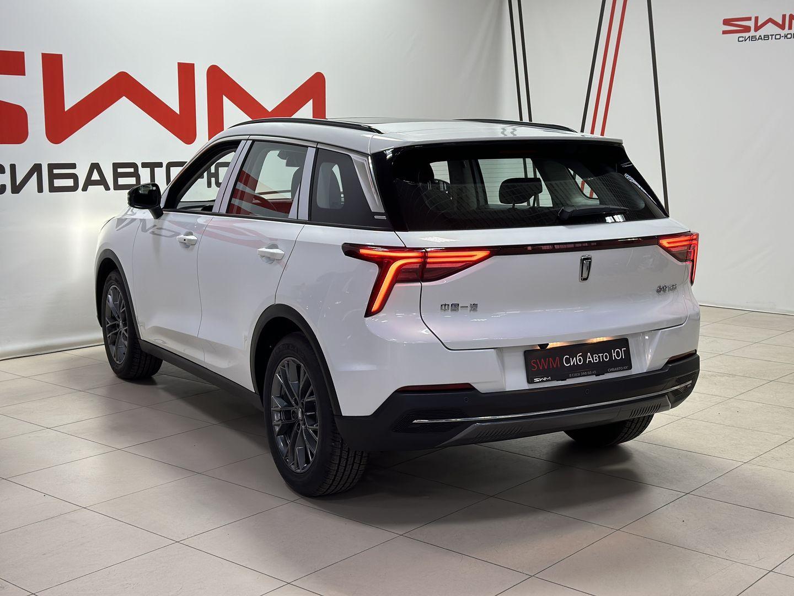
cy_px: 298
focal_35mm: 48
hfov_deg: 39.7
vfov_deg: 30.3
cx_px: 397
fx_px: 1101
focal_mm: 6.86
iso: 80
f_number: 1.78
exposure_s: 1/100
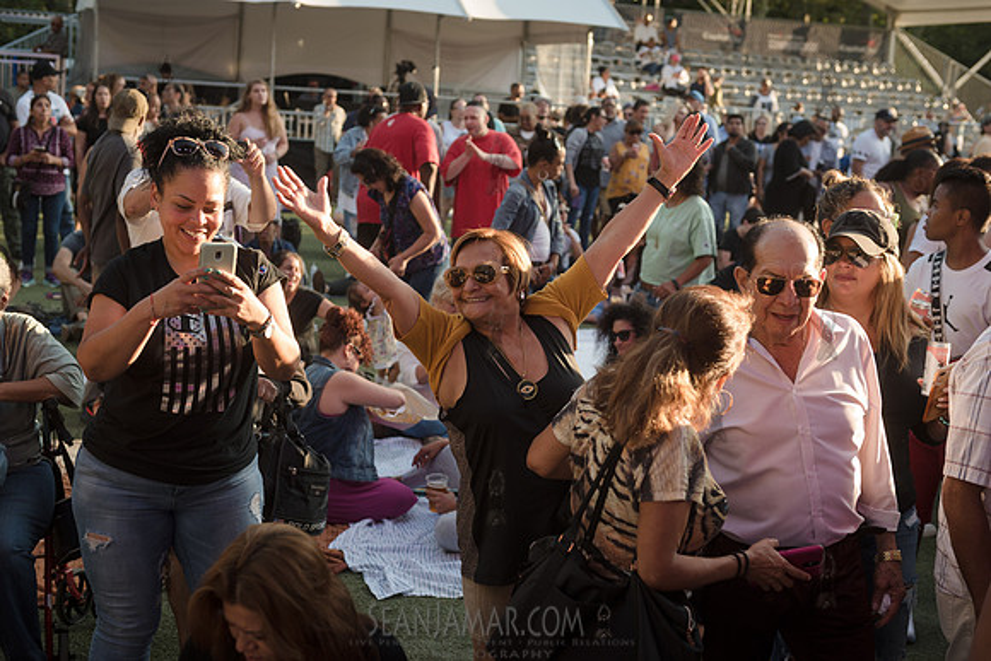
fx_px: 1377
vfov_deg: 27.0
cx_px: 496
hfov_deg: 39.6
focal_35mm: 50
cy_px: 330
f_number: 4
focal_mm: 50
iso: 200
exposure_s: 1/320
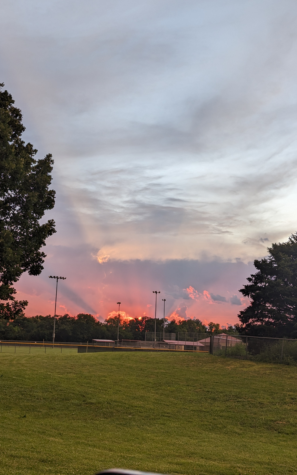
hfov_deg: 25.3
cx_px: 127
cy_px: 237
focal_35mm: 51
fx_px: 660
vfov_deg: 39.6
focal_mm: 6.81
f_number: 1.85
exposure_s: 1/94.5
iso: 46
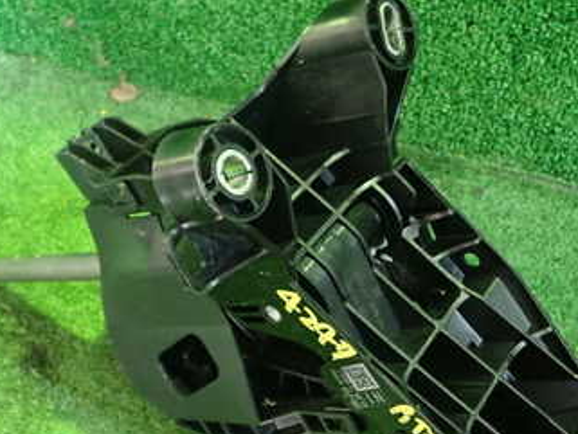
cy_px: 360
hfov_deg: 34.1
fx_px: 935
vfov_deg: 25.6
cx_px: 371
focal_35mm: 56
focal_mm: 5.4
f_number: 2.3
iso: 800
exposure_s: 1/20
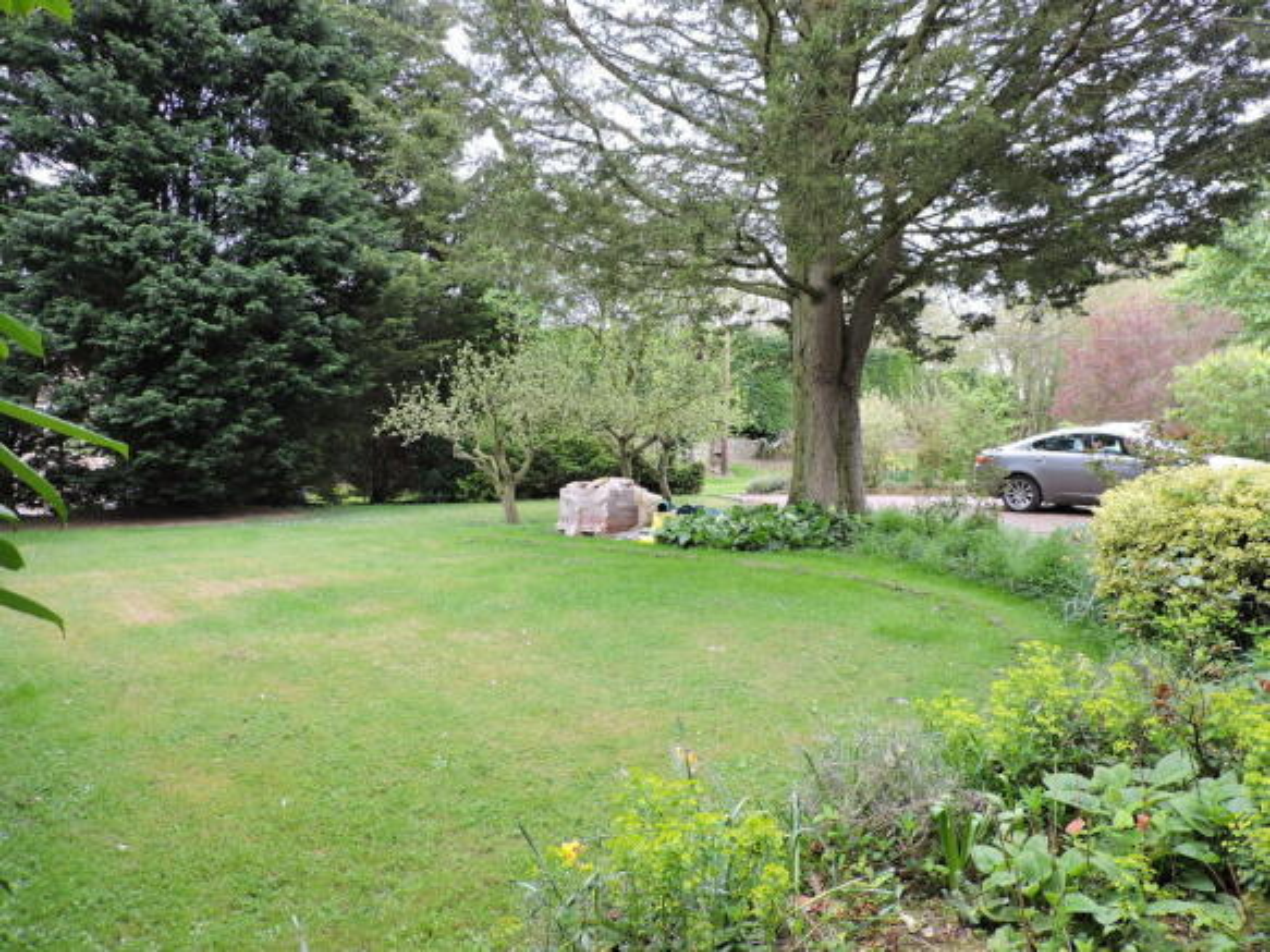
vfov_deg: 56.8
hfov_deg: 71.6
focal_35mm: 24
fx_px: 880
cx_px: 635
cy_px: 476
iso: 100
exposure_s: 1/80
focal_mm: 4.3
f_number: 3
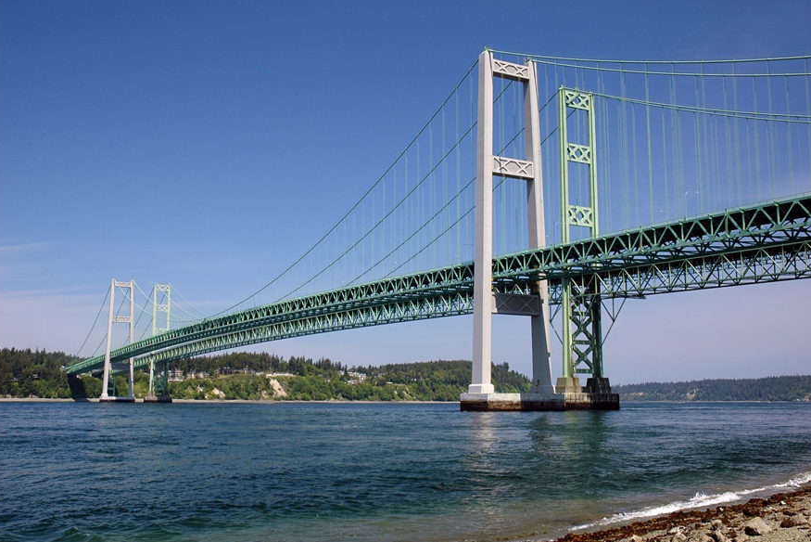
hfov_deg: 50.1
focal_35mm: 39
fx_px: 868
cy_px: 269
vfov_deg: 34.6
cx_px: 406
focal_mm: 25
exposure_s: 1/80
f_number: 11
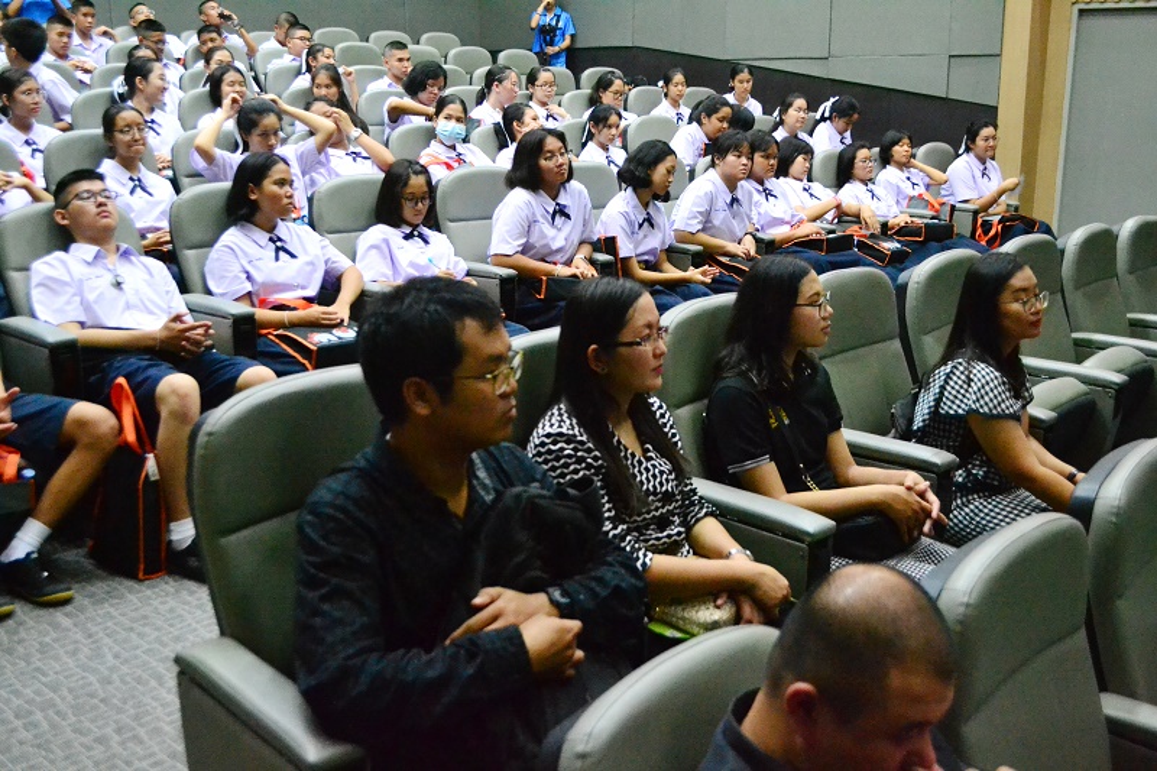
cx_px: 578
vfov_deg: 36.9
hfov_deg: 53.1
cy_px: 386
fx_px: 1157
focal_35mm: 36
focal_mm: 24
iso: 6400
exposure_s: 1/60
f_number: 4
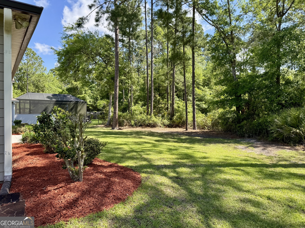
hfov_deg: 71.6
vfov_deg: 56.8
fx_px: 211
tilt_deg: -1.2
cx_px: 152
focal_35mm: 24
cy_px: 114
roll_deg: -0.5
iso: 80
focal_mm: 6.76
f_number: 1.78
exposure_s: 1/1076
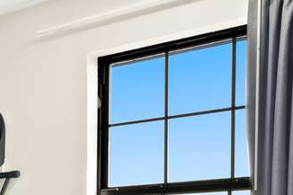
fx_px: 561
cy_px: 257
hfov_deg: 20.6
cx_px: -234
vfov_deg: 18.3
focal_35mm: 69
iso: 320
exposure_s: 1/6
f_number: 8
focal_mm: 9.9
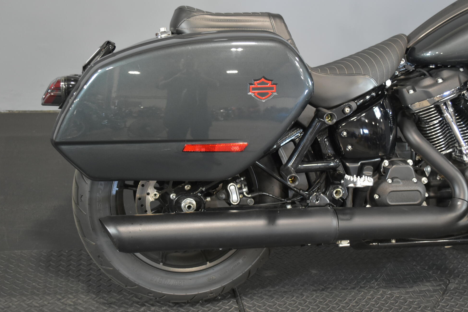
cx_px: 236
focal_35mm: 46
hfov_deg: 42.7
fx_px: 598
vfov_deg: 29.2
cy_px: 156
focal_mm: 30
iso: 1600
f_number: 4.5
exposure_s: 1/20
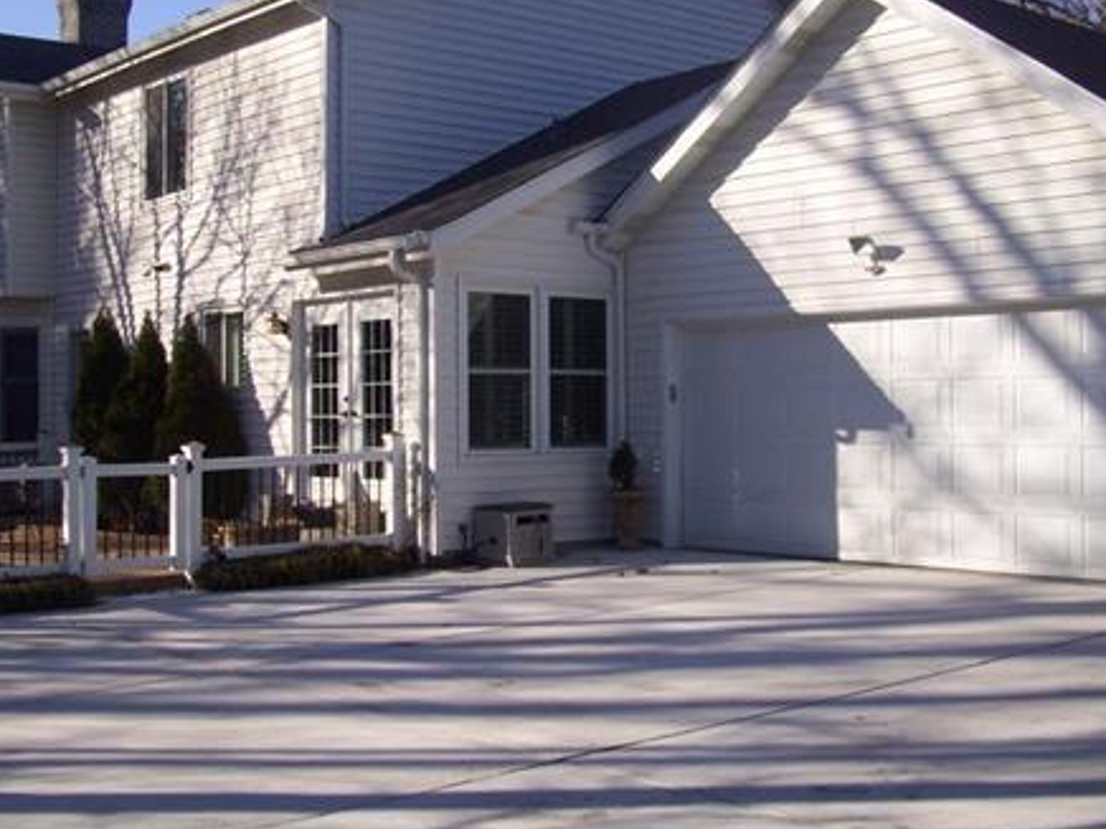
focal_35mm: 47
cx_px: 523
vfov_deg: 30.8
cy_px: 352
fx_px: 1502
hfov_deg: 40.4
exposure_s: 1/250
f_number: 5.6
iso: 80
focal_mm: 5.7
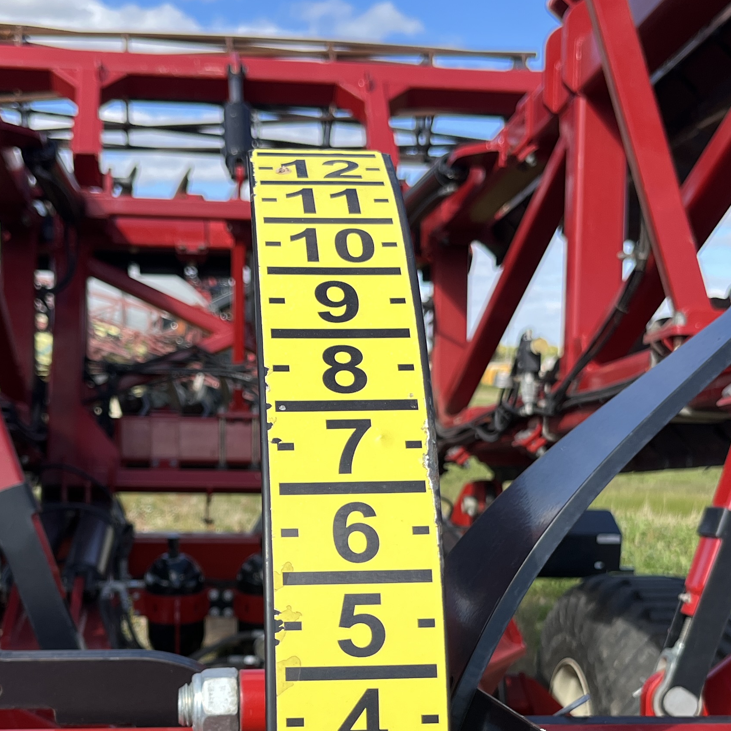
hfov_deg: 31.1
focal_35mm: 55
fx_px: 1314
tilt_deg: -9.6
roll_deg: -1.0
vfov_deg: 30.5
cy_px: 562
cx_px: 338
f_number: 1.6
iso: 50
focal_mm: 5.1
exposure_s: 1/1404
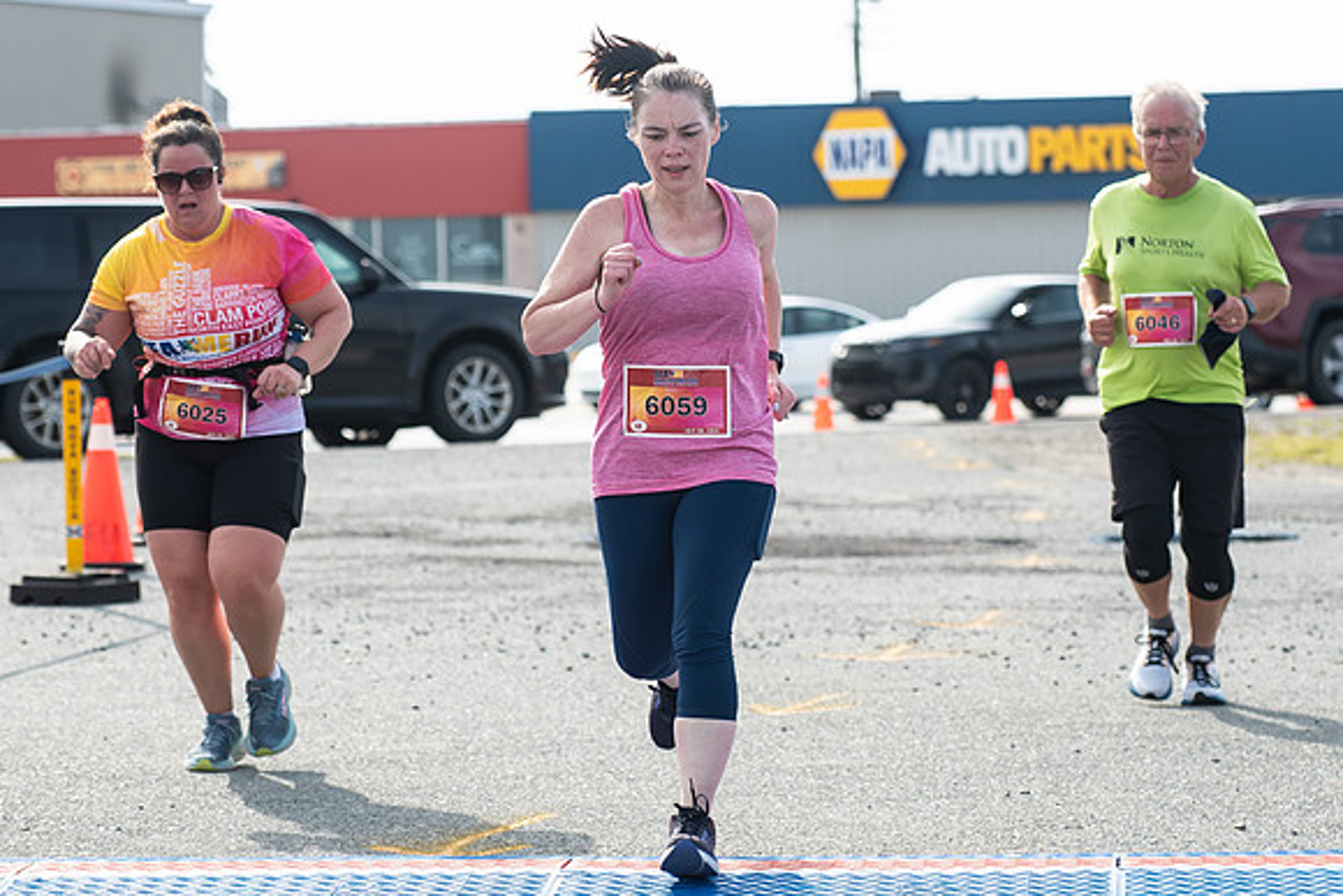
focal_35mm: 144
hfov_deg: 14.2
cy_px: 259
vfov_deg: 9.5
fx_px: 5377
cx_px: 672
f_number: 4.5
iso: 250
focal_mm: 92
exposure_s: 1/1250
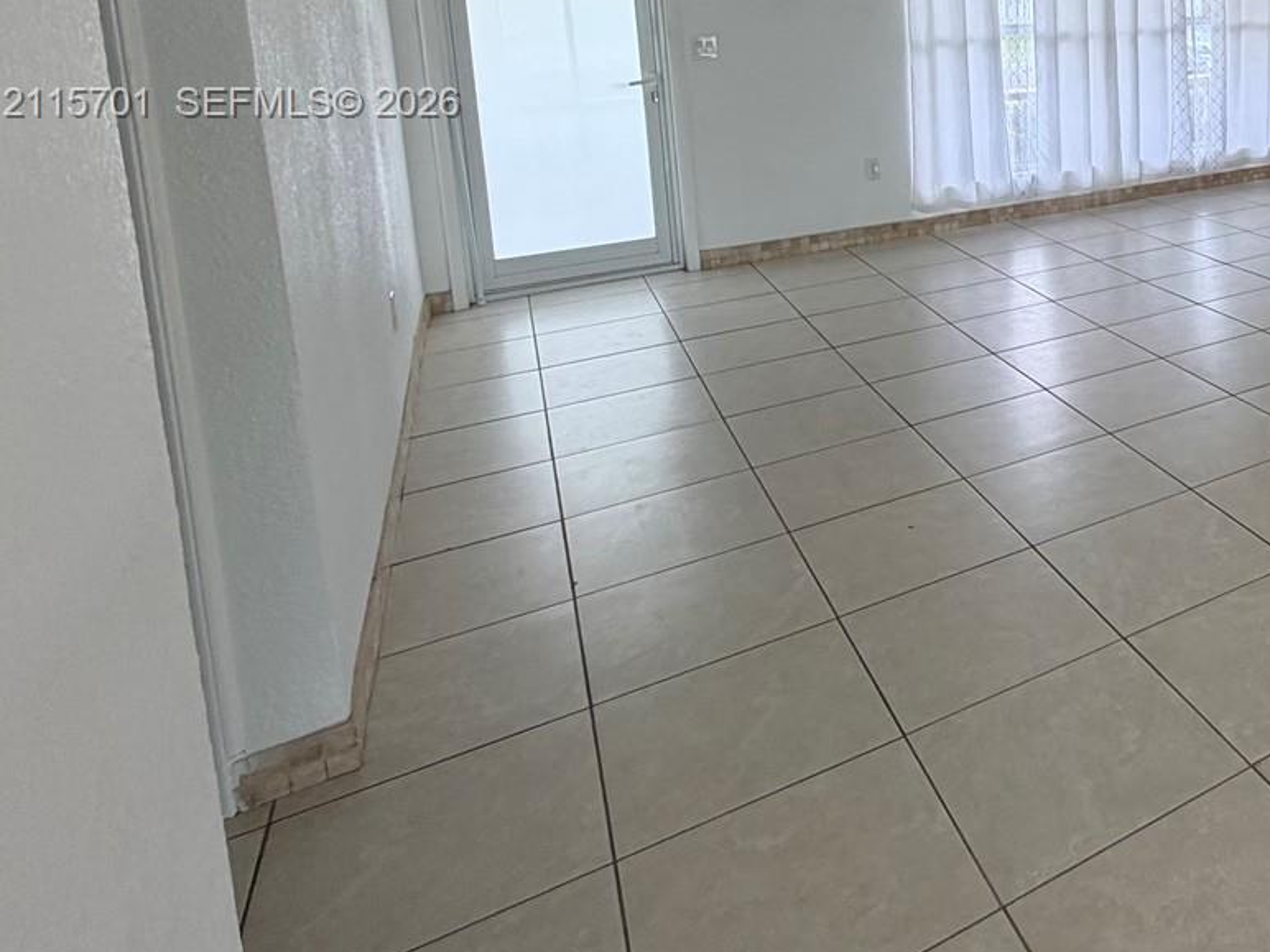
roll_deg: +1.3
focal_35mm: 29
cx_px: 1263
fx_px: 1064
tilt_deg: -7.2
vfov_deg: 44.2
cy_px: 105
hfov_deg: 50.3
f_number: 2.2
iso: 100
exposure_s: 1/120
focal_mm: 2.22
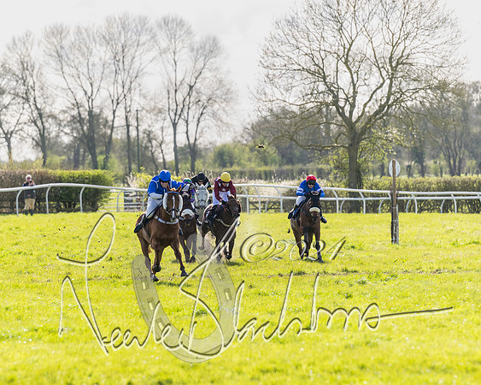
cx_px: 199
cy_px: 194
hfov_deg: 6.0
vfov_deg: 4.8
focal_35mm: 321
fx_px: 4573
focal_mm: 200
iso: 400
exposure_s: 1/2000
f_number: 4
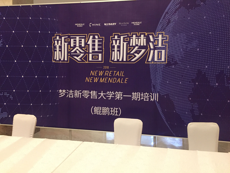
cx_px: 115
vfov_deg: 48.2
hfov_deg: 61.7
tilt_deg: -2.5
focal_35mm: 29
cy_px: 86
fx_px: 193
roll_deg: -1.7
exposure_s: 1/33
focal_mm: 4.15
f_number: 2.2
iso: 250
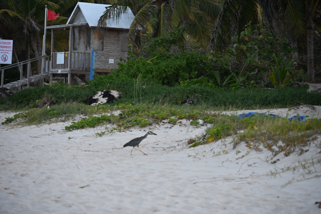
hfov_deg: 17.1
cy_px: 107
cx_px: 160
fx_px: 1070
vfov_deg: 11.4
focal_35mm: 120
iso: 1100
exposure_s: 1/125
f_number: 4
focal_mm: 120
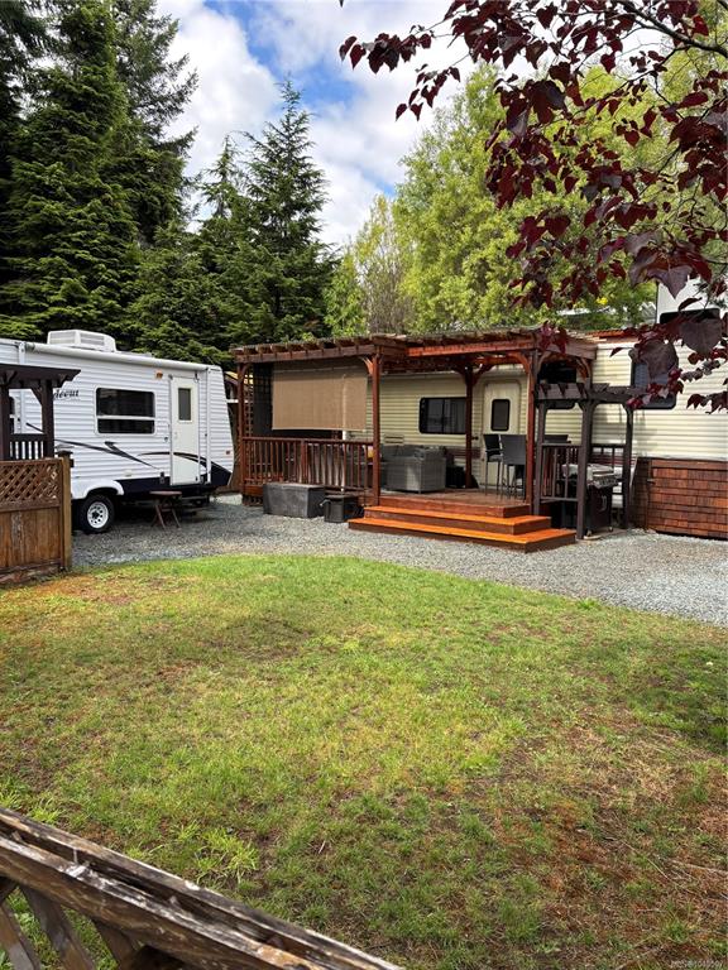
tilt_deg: -4.2
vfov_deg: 67.3
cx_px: 364
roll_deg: -1.8
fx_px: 729
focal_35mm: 26
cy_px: 485
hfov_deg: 53.1
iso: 50
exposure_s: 1/688
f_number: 1.6
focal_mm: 5.96
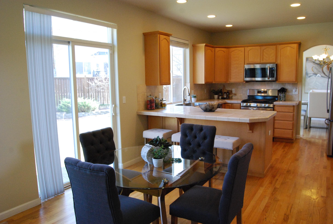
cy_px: 112
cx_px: 166
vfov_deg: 48.1
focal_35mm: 27
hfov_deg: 67.3
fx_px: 250
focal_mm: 18
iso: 1600
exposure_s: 1/90
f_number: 8
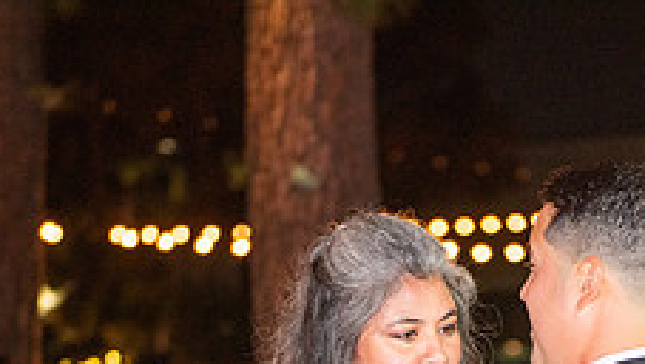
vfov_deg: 6.4
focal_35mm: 187
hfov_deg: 11.5
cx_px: 443
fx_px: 3200
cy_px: 547
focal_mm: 70
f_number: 2.8
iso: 1250
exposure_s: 1/125
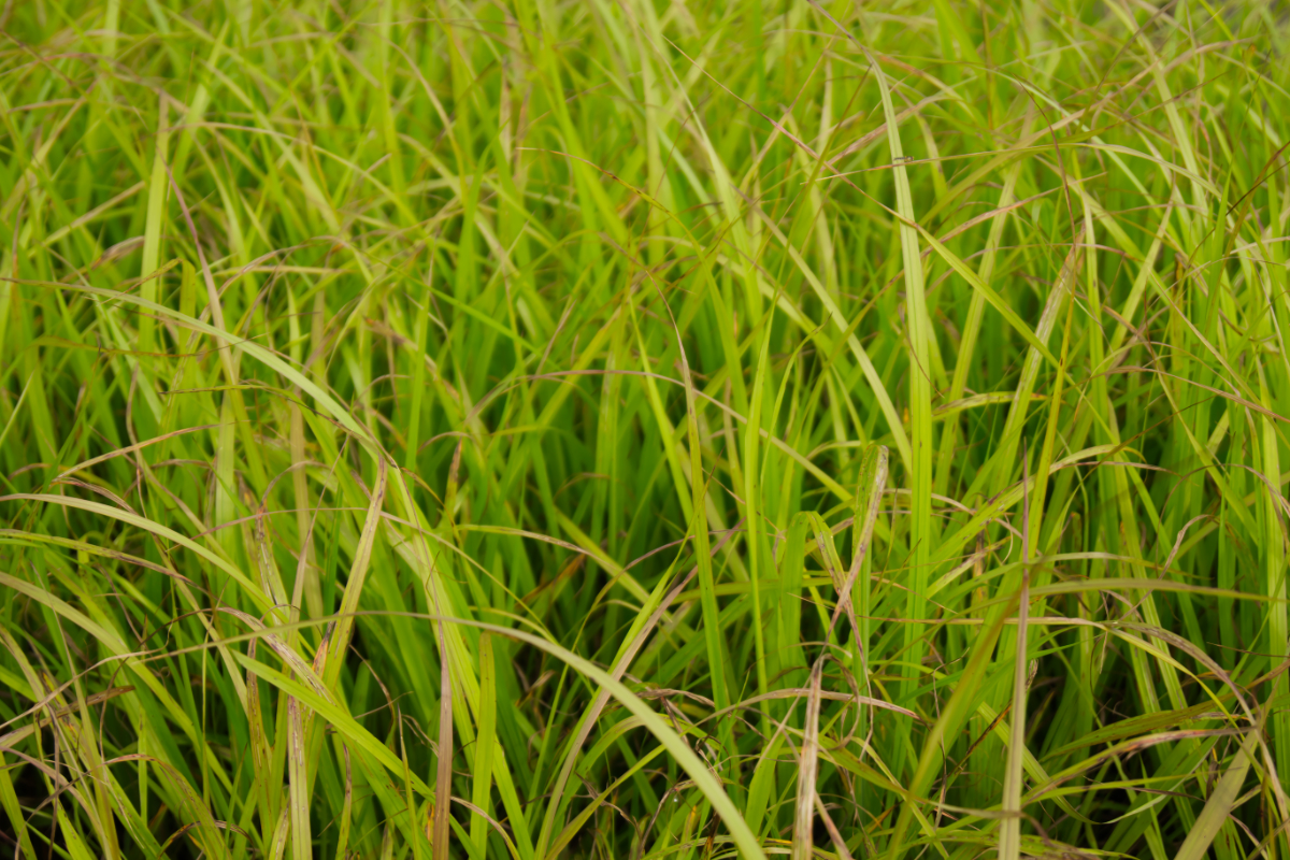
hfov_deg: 24.6
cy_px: 430
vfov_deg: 16.6
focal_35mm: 82
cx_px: 645
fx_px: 2956
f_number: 5.6
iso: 100
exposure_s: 1/200
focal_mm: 55
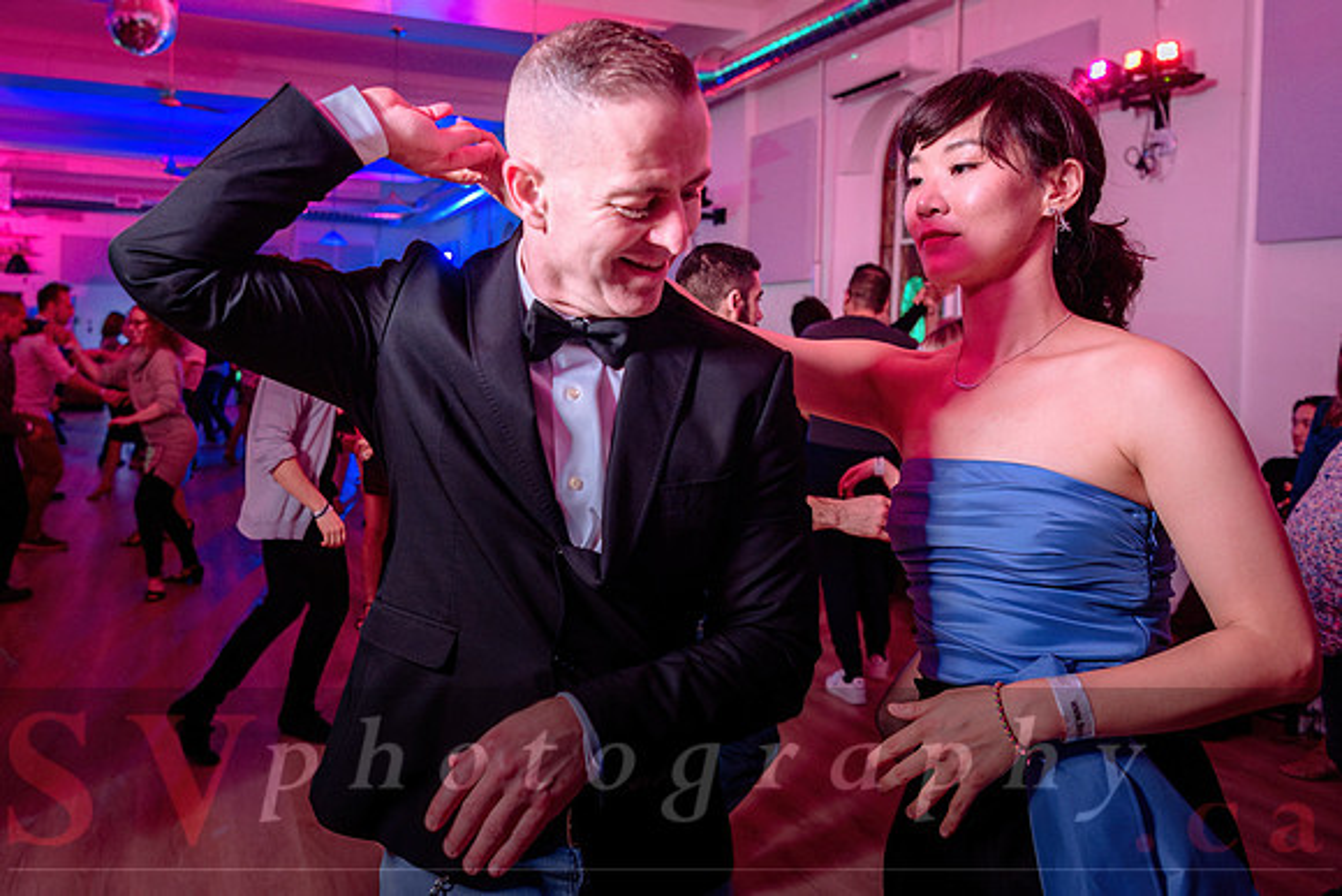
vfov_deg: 43.6
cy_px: 380
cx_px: 569
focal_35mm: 30
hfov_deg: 61.7
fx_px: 1117
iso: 800
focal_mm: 26
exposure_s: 1/60
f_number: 3.5
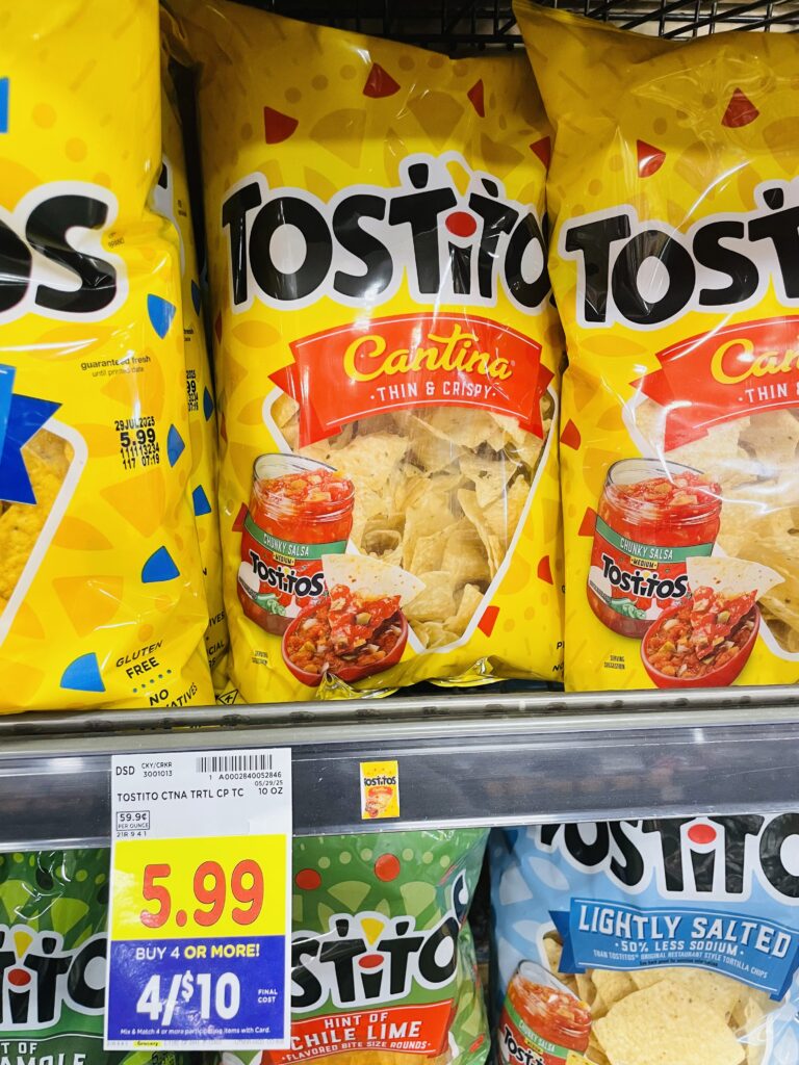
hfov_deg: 53.1
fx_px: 800
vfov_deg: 67.3
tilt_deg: -24.2
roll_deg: +0.2
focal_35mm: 26
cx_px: 400
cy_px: 532
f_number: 1.6
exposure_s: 1/60
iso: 125
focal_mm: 4.2
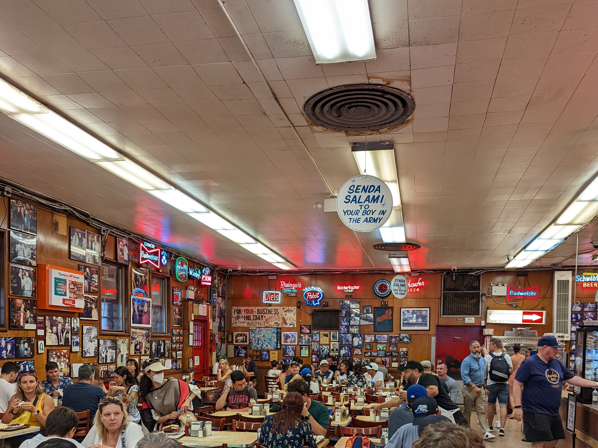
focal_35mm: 32
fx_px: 553
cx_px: 300
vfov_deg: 42.2
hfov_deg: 56.8
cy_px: 357
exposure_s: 1/120
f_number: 1.85
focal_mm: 6.81
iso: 137
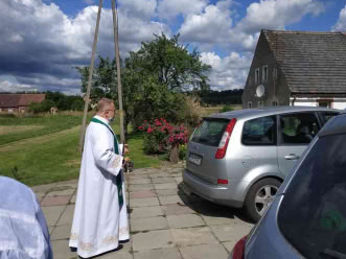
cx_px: 184
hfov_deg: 61.6
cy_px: 108
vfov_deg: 48.0
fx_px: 290
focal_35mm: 29
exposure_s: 1/3779
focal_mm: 3.94
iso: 100
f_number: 1.9
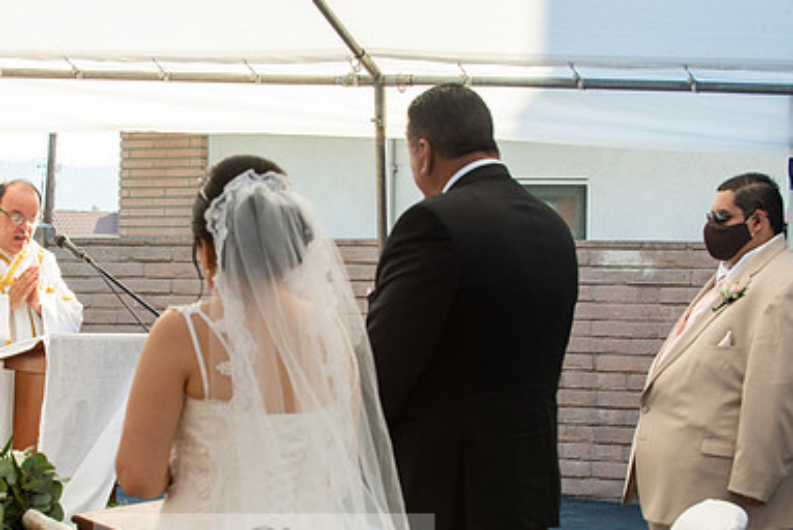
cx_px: 263
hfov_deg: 19.2
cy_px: 367
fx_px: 2337
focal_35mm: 106
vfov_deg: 12.9
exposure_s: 1/250
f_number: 7.1
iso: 640
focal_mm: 70
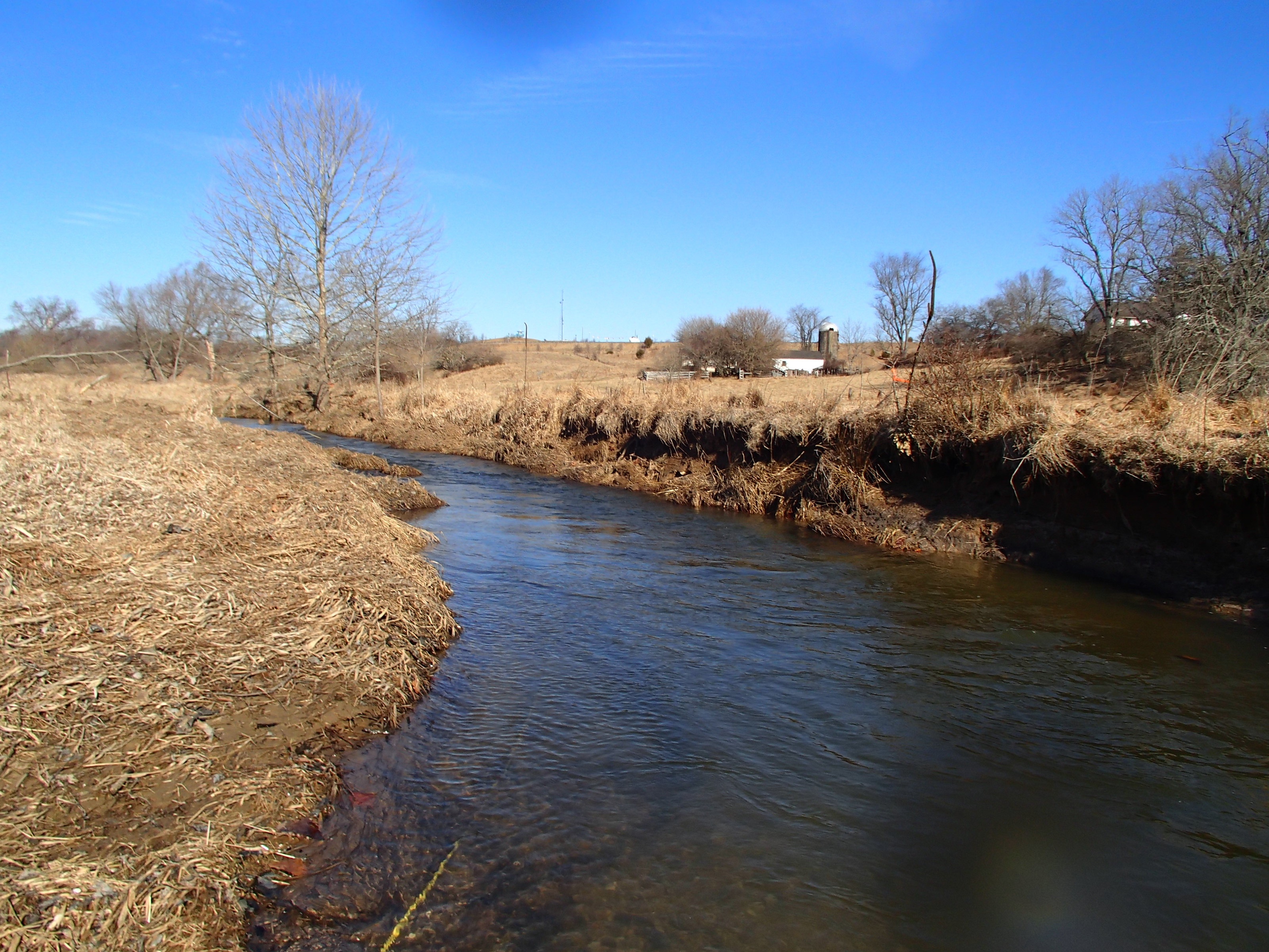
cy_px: 476
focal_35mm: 28
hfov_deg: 63.4
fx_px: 1026
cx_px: 634
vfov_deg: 49.7
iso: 100
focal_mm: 5
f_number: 11
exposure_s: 1/125
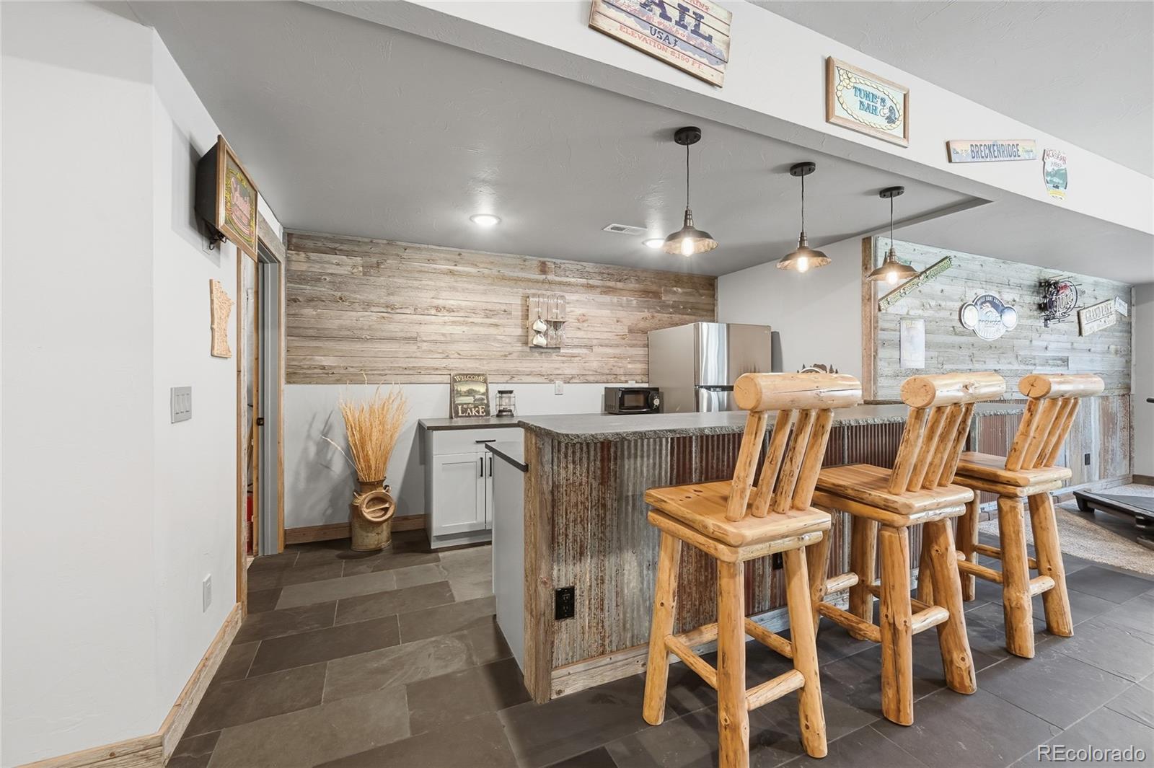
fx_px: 449
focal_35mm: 14
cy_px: 384
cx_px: 577
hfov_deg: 104.3
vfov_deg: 81.1
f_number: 8
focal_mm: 14
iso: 400
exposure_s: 1/50
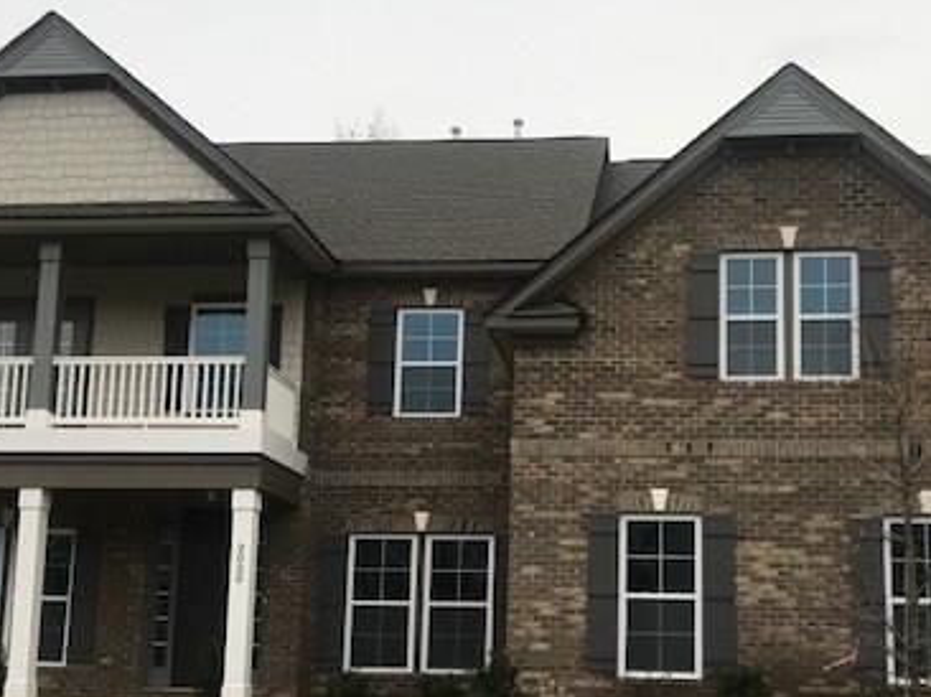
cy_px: 463
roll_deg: -0.7
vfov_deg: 29.4
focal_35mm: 49
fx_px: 1317
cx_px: 555
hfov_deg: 38.8
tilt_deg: +7.7
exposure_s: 1/351
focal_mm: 3.99
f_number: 1.8
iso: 20
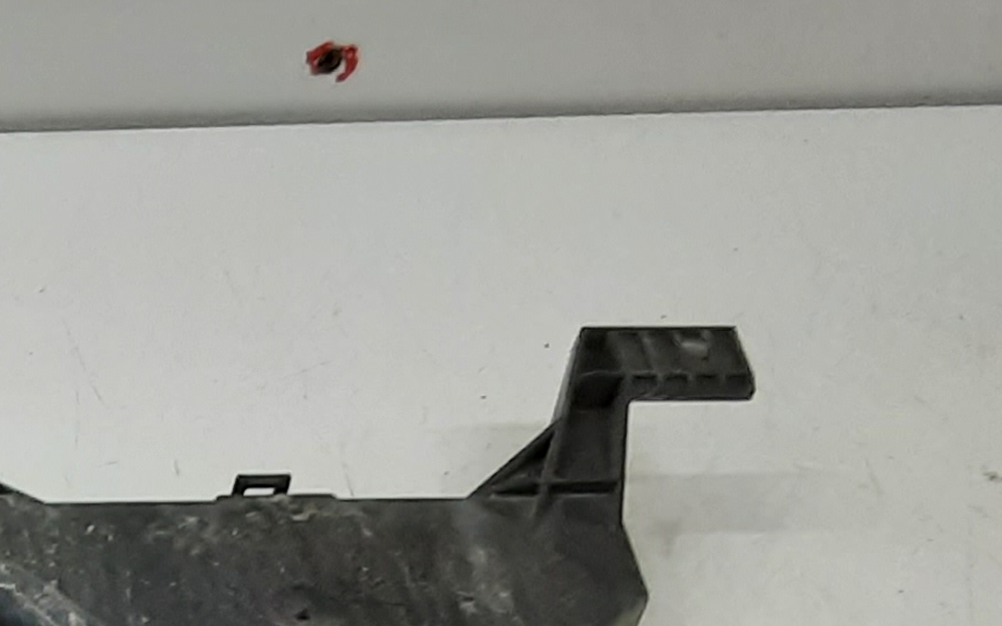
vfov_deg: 11.0
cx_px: -624
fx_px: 2950
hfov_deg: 16.9
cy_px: 1247
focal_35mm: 108
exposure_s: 1/50
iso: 160
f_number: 1.9
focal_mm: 2.91
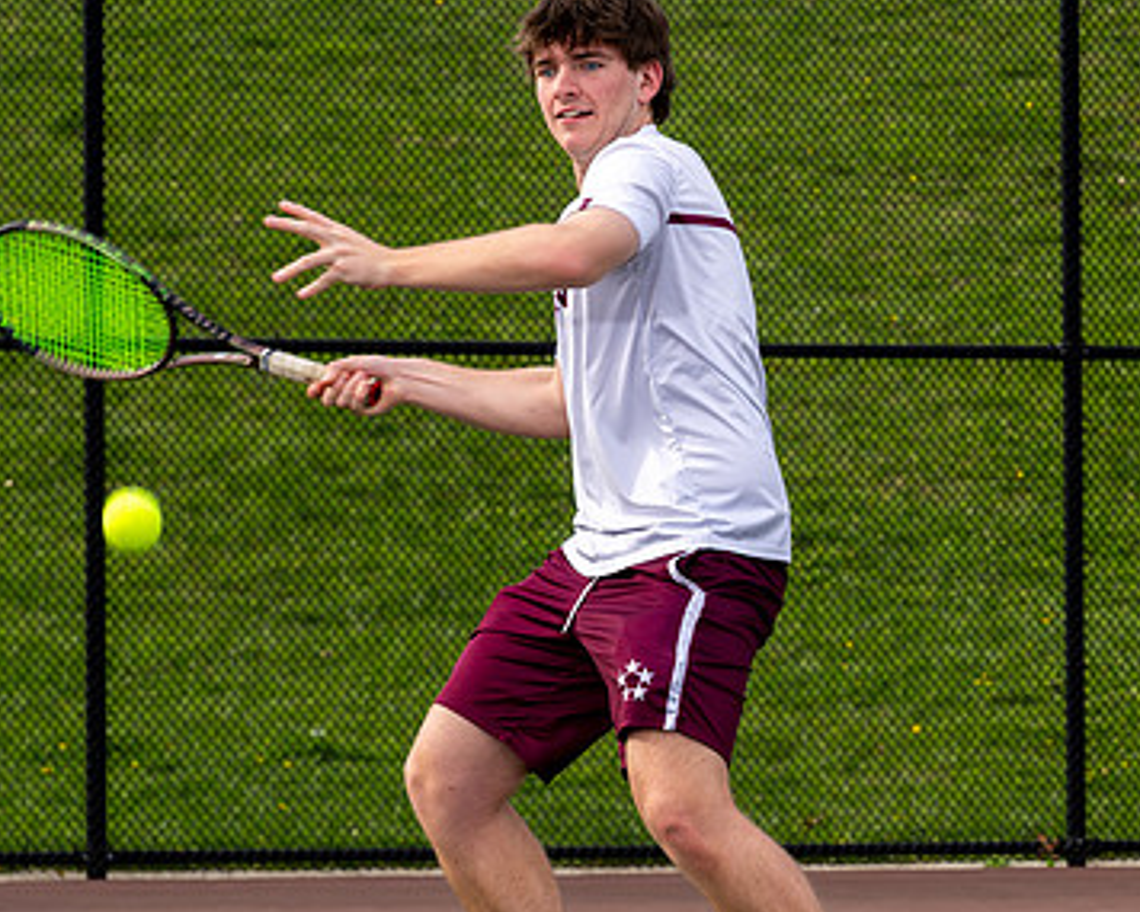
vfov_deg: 8.8
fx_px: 5906
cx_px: 827
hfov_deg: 11.0
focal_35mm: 175
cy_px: 374
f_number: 6.3
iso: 80
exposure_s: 1/250
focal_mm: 73
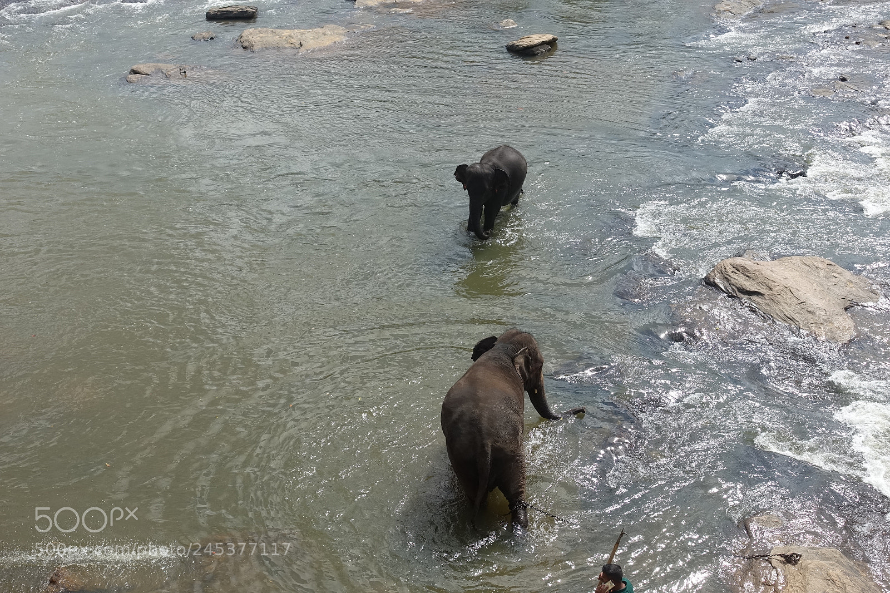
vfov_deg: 33.4
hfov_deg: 48.5
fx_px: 989
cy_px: 296
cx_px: 445
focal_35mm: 40
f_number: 4
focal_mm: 14.5
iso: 125
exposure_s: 1/800
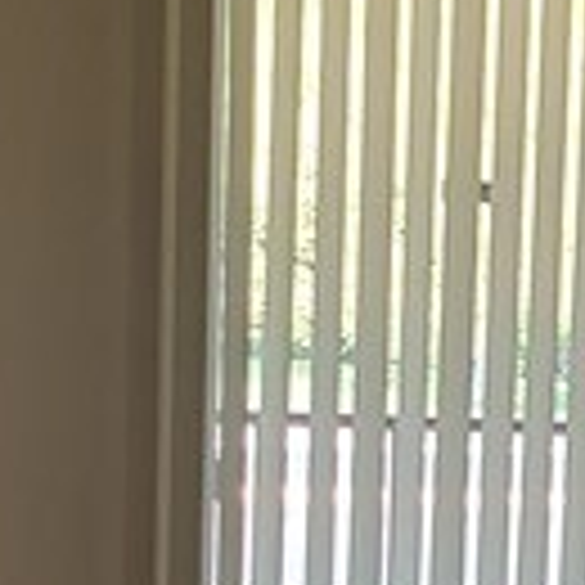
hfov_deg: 10.2
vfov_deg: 10.2
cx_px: 770
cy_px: 792
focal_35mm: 167
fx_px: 3193
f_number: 1.8
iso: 320
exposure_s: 1/120
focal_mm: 6.7
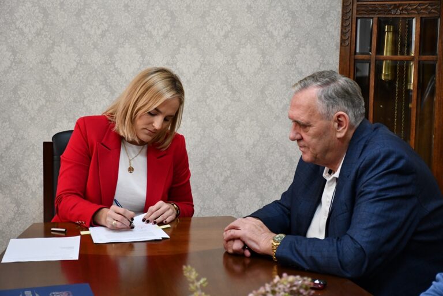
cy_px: 148
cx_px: 222
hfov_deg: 24.2
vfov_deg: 16.3
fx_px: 1034
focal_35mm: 84
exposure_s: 1/125
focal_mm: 56
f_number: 4.8
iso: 1800
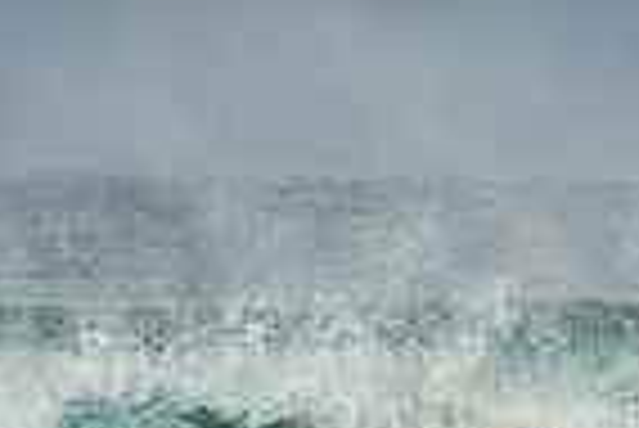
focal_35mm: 1223
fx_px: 21730
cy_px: 507
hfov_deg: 1.7
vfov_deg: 1.1
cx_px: 576
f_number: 5.6
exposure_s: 1/800
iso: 200
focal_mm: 200
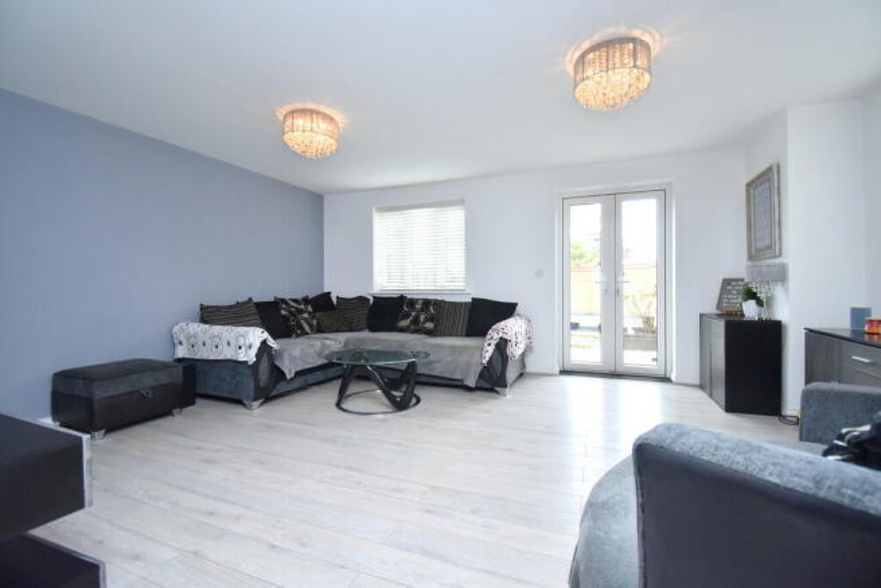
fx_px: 367
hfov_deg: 100.4
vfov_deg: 77.4
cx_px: 440
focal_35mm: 15
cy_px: 294
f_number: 5
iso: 720
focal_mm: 10
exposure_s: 1/200
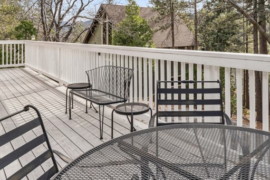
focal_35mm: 32
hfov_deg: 57.5
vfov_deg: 39.2
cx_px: 166
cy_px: 39
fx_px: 243
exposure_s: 1/20
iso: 100
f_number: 22
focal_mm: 16.2
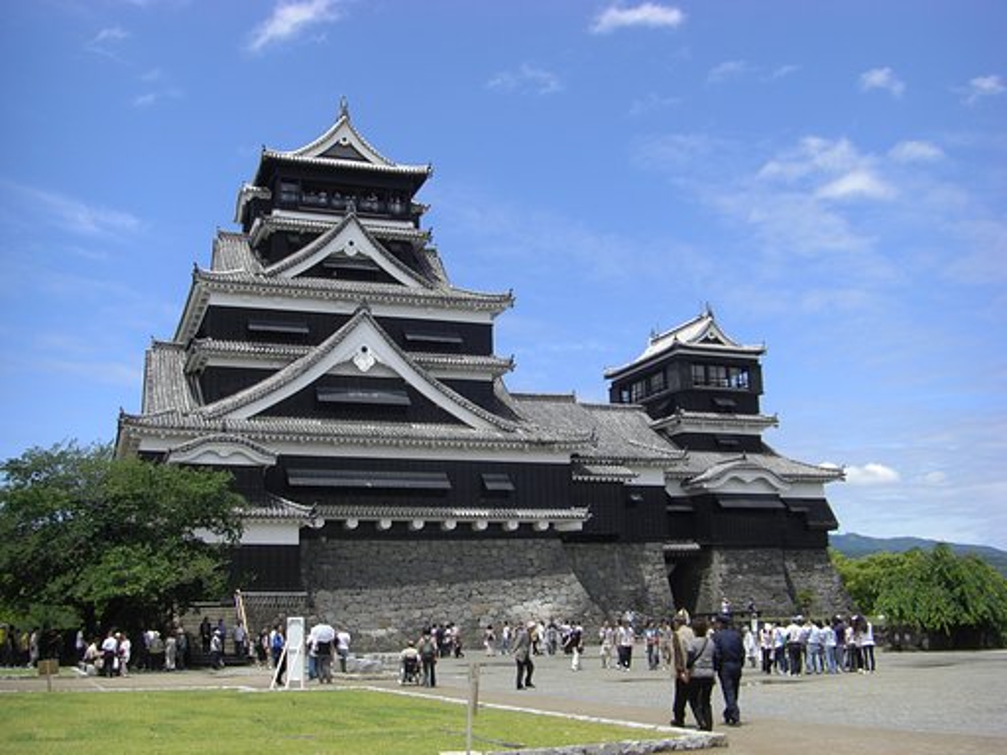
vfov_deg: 37.7
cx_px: 504
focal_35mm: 38
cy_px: 378
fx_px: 1105
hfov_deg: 49.0
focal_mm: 6.3
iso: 50
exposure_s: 1/320
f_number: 4.6
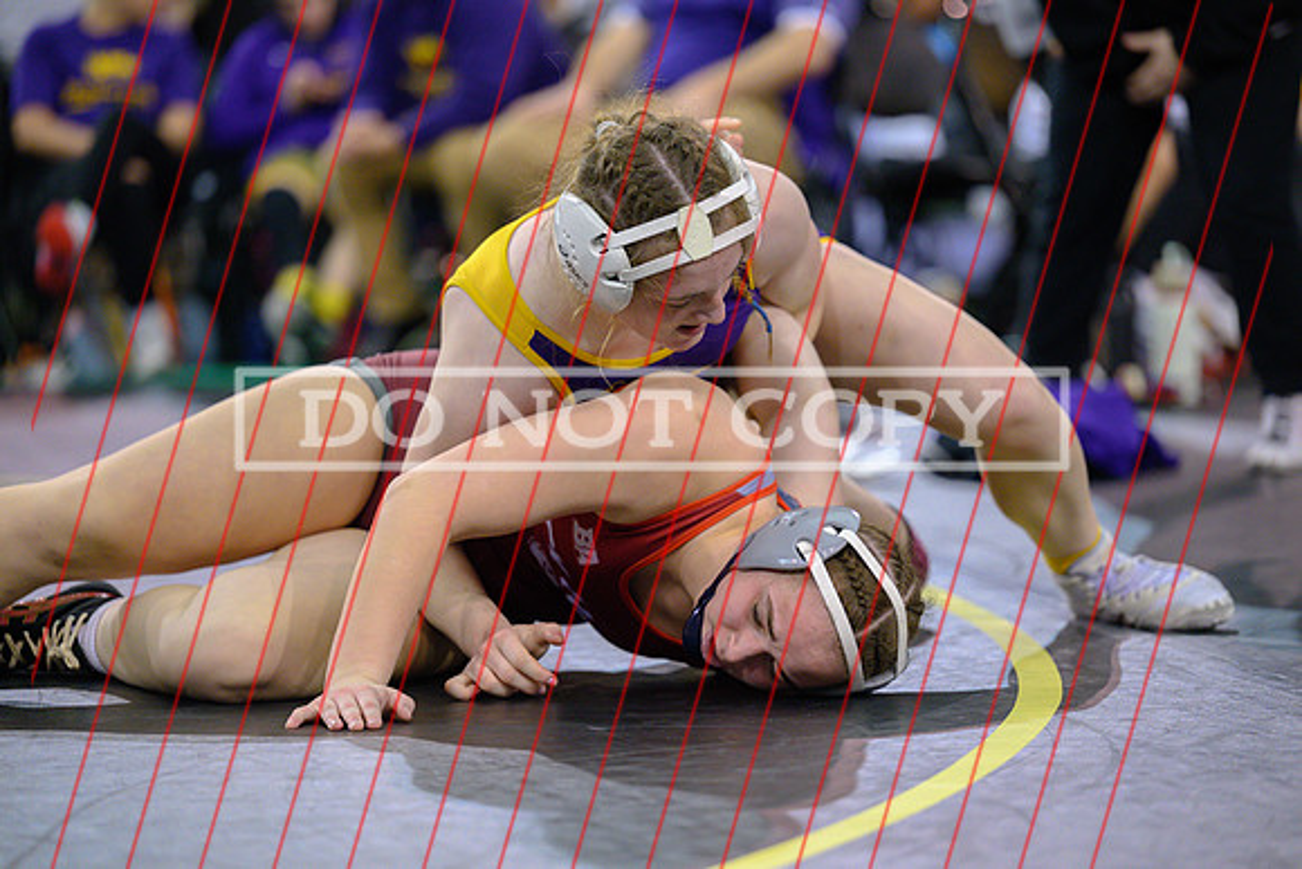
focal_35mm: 145
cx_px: 651
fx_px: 5245
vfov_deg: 9.5
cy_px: 434
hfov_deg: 14.2
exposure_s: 1/640
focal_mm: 145
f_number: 2.8
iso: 3200
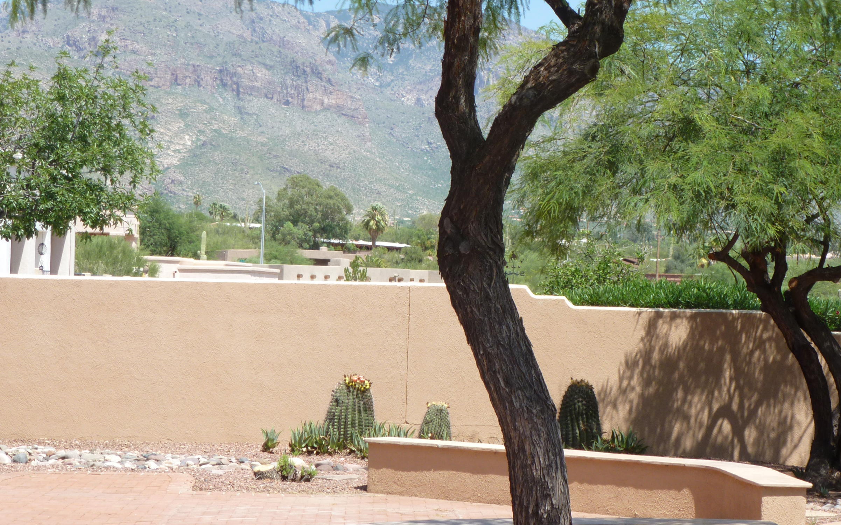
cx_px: 514
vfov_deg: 15.2
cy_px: 177
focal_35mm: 86
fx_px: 1971
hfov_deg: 24.0
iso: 100
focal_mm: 11.7
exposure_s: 1/320
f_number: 4.6
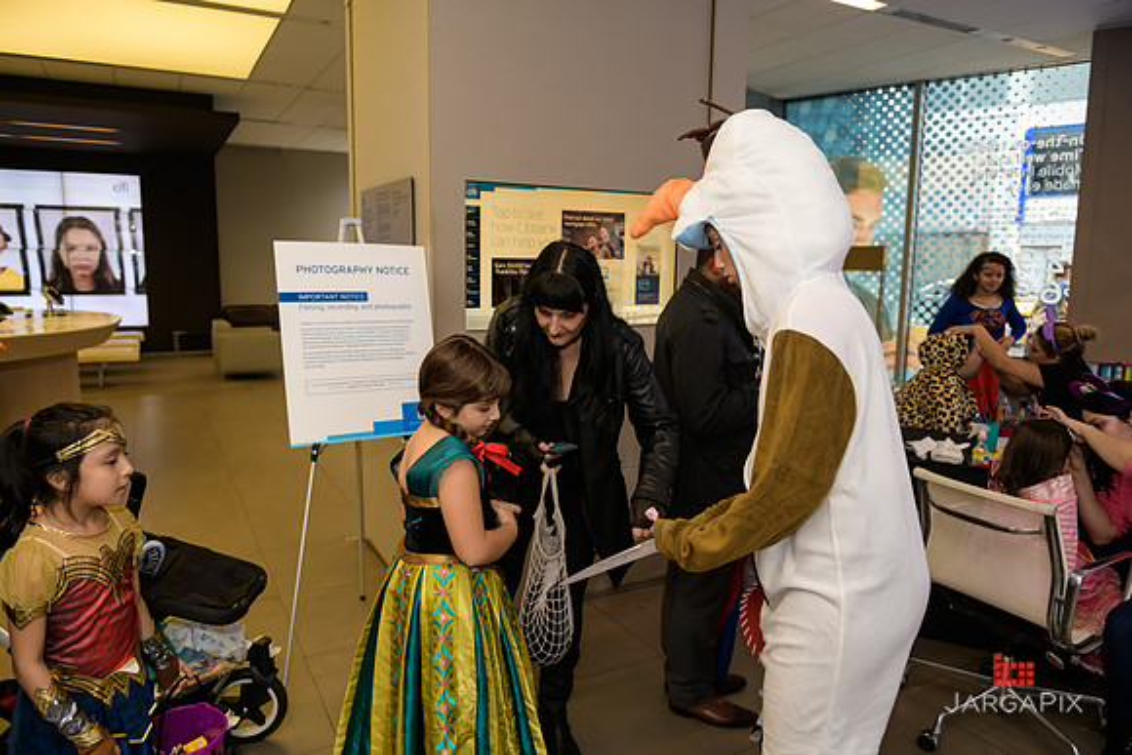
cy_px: 378
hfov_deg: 73.7
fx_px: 755
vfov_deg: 53.2
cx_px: 566
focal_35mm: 24
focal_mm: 24
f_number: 3.2
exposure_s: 1/200
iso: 800
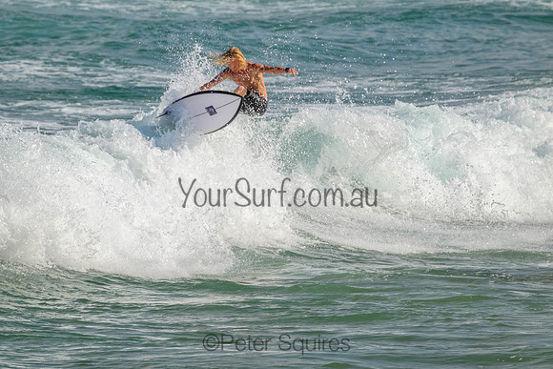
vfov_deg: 1.7
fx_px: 12291
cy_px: 184
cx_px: 276
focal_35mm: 800
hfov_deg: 2.6
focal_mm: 800
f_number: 11
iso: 640
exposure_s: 1/2000
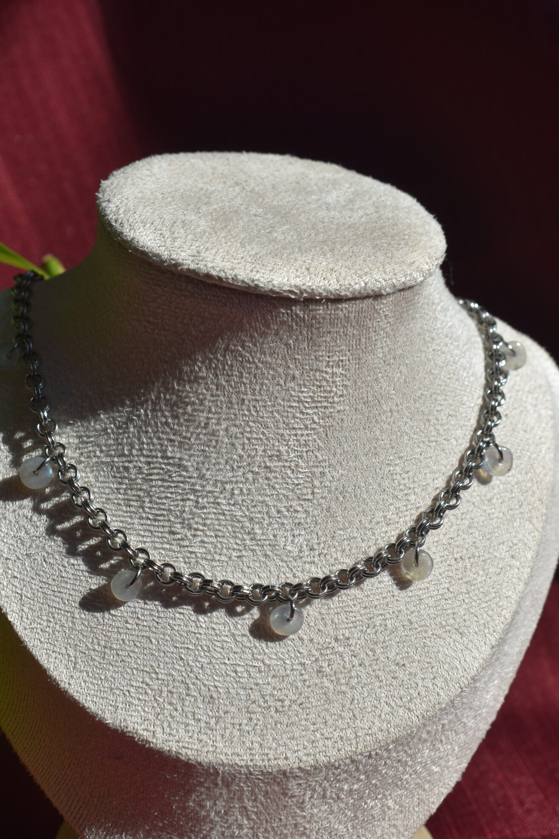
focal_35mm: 47
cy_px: 482
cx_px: 231
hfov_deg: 28.6
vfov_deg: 41.8
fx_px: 1095
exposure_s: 1/500
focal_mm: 24
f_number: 8
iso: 100
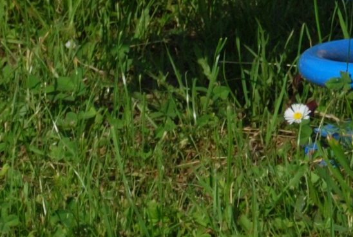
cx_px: 381
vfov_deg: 1.4
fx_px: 9367
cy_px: -320
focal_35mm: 954
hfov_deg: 2.2
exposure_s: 1/800
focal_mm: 90
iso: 100
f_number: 7.1
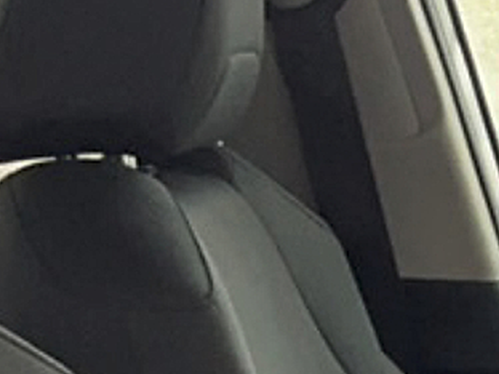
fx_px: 2220
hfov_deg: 11.5
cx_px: 1001
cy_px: 884
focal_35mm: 154
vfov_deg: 8.8
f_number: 1.8
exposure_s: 1/60
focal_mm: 3
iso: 40
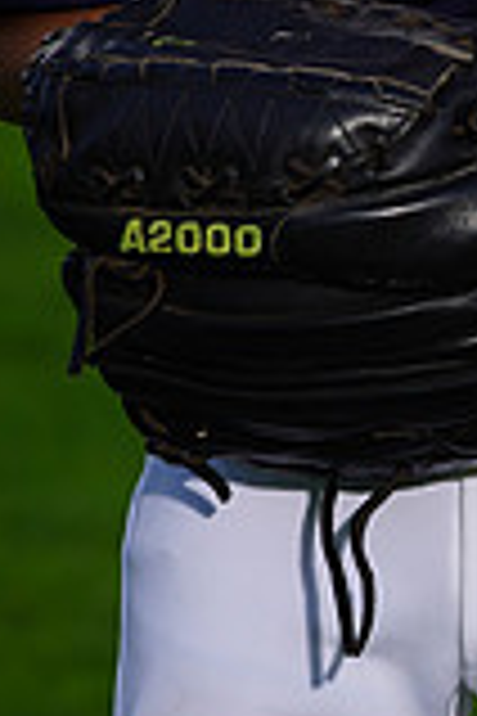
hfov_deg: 2.0
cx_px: 547
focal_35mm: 688
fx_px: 13673
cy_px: -324
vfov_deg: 3.0
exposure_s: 1/250
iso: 160
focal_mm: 189
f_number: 8
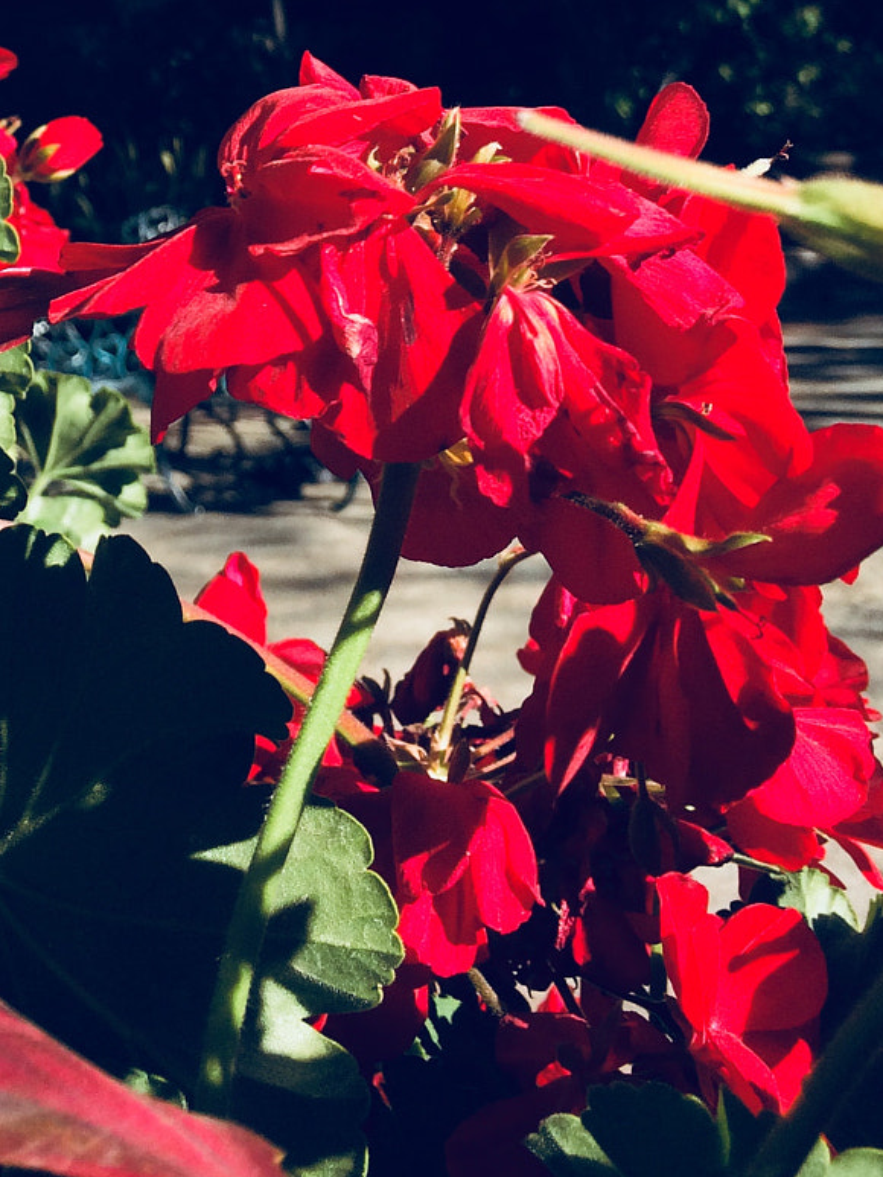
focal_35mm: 60
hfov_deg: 23.8
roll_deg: +5.7
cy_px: -3
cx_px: 97
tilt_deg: +1.6
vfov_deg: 30.0
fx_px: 2040
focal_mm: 4.15
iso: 32
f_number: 2.2
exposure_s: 1/1642
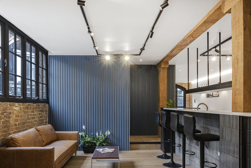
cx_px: 120
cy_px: 106
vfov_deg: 44.6
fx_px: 202
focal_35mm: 29
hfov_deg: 63.6
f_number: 9
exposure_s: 1/3
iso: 320
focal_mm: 15.1
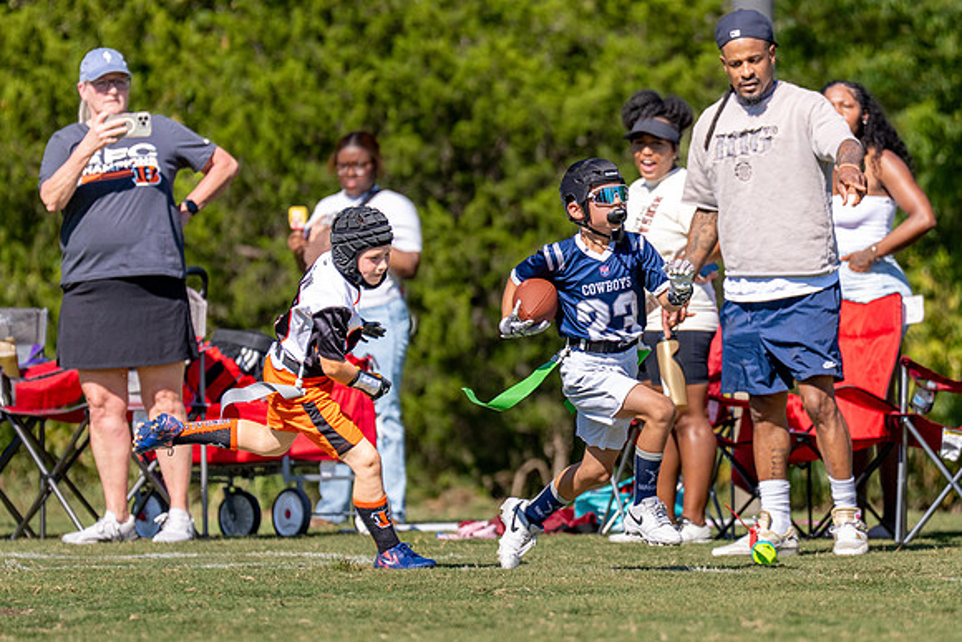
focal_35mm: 412
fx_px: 11004
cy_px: 320
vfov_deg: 3.3
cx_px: 598
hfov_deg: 5.0
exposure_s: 1/3200
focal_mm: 200
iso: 160
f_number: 2.8
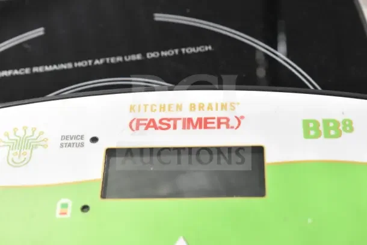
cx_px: 184
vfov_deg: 16.6
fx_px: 841
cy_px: 122
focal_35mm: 82
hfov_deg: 24.6
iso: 6400
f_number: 7.1
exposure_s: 1/200
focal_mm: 55
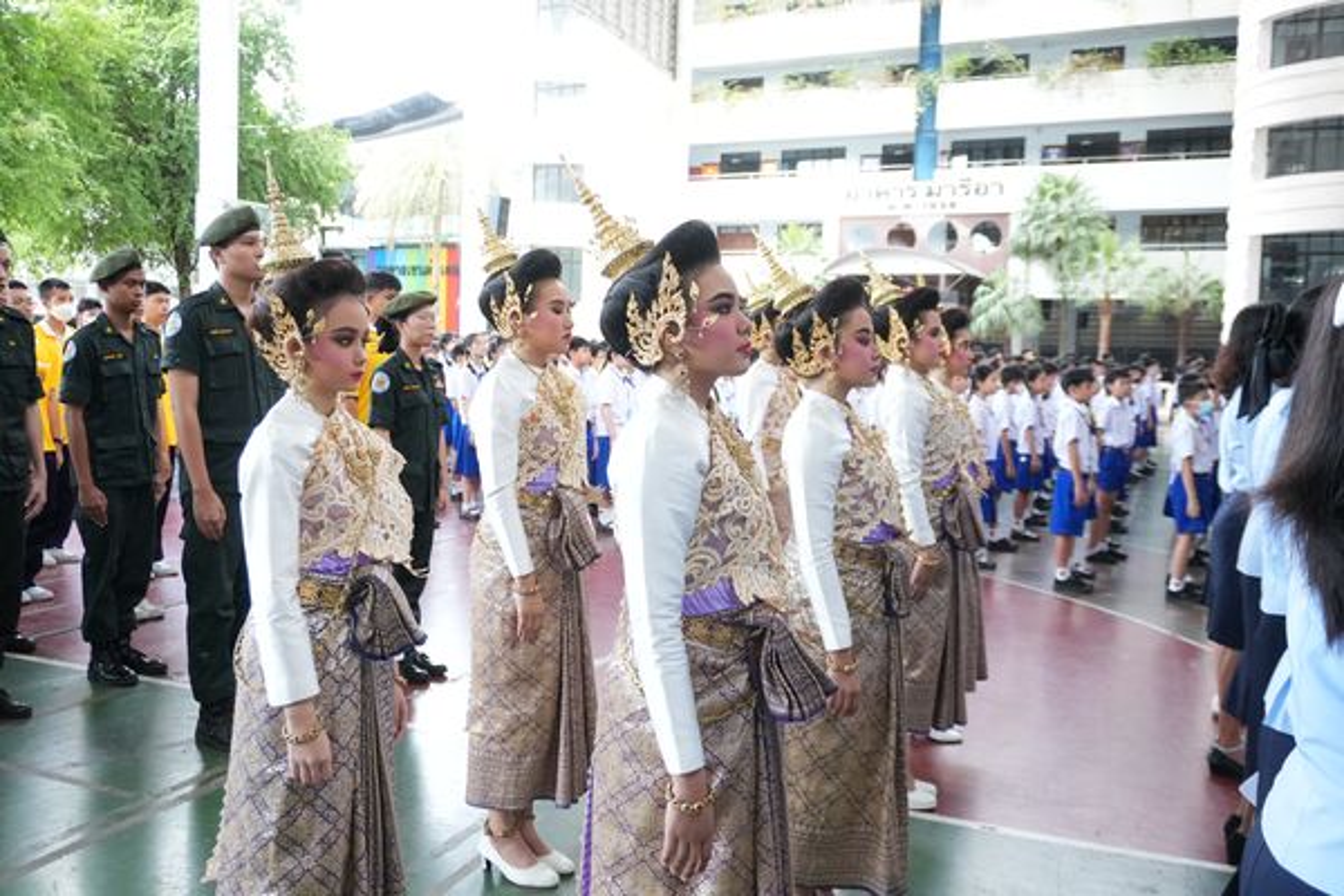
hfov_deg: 59.5
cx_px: 672
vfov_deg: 41.7
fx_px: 1176
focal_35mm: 32
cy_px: 448
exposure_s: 1/250
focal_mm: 21
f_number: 4
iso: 2500
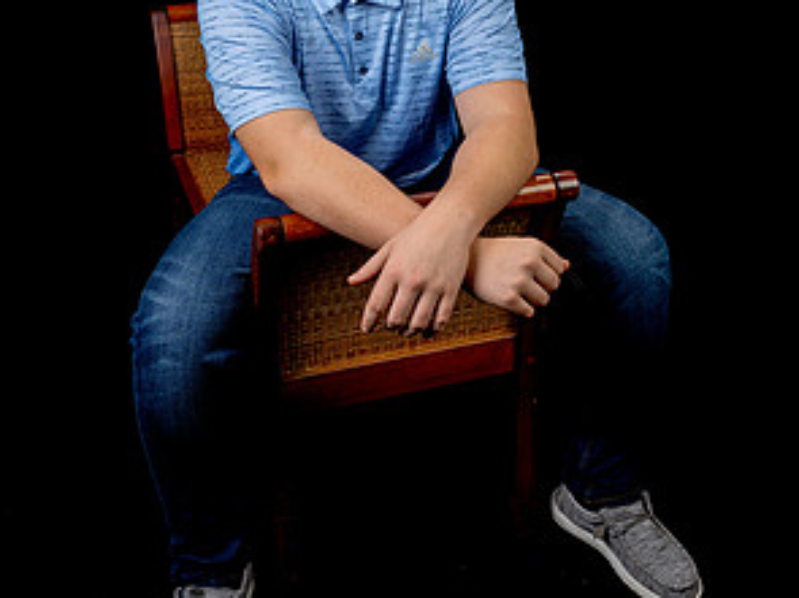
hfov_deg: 43.0
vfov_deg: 32.6
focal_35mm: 44
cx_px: 404
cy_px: 200
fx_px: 1015
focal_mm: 30
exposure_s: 1/160
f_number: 6.3
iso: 100
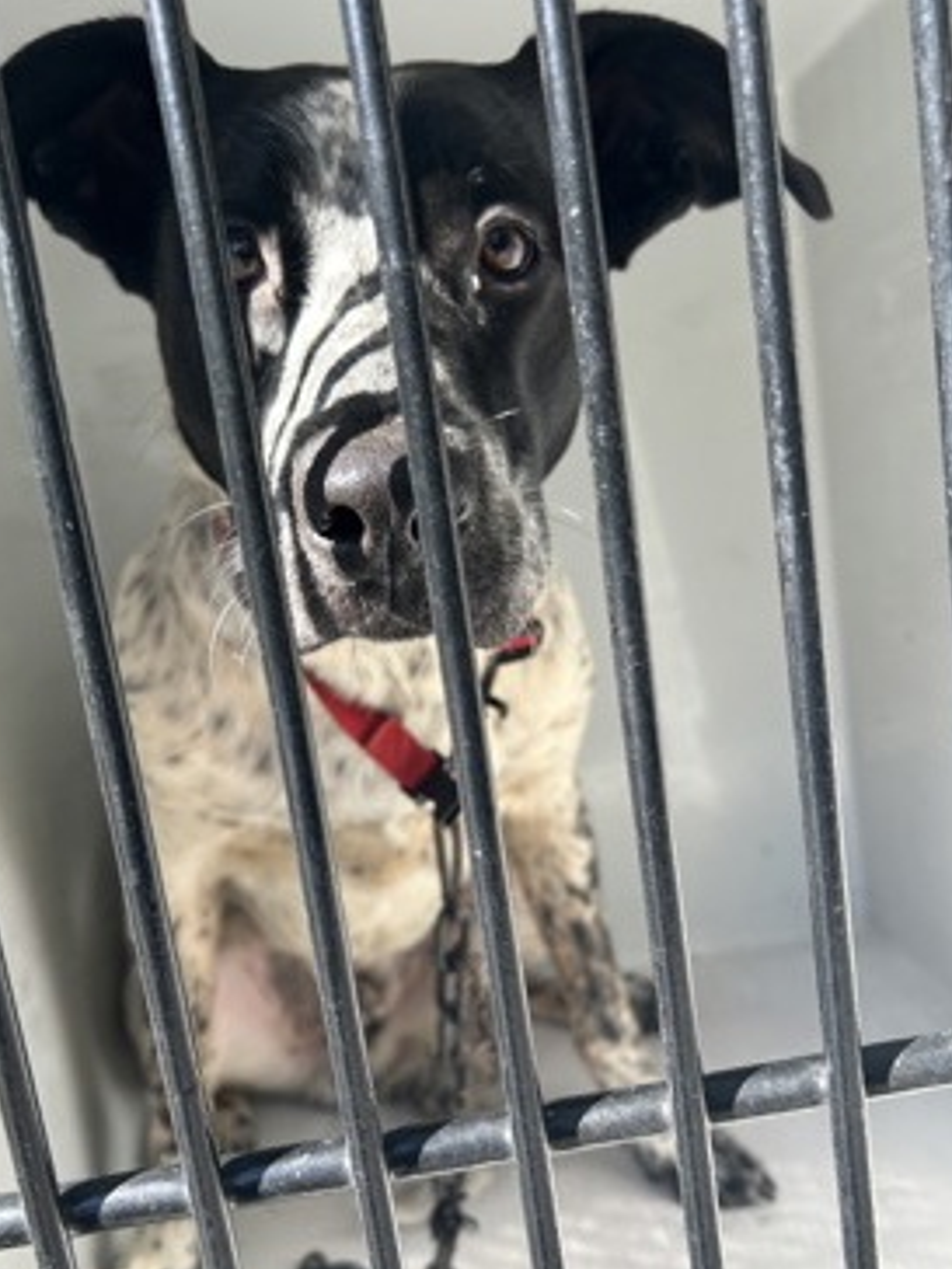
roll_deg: +6.2
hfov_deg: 46.7
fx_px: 1100
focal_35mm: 30
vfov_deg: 59.8
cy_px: 701
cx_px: 417
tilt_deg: -12.9
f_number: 1.5
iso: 50
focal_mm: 5.7
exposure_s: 1/639
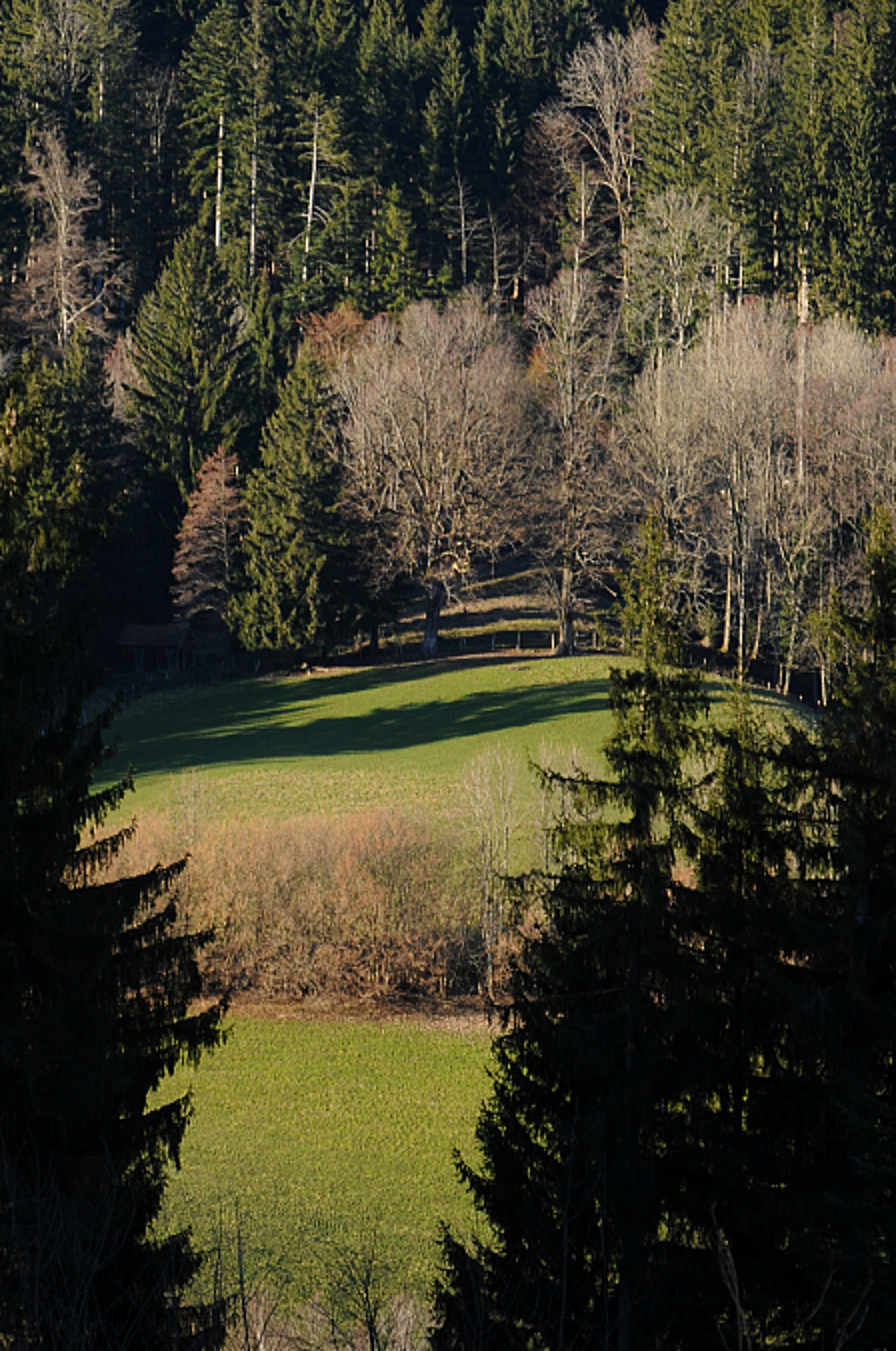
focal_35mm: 144
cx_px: 316
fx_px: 5392
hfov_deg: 9.5
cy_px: 777
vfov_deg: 14.3
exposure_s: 1/125
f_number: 5.6
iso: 200
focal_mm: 72
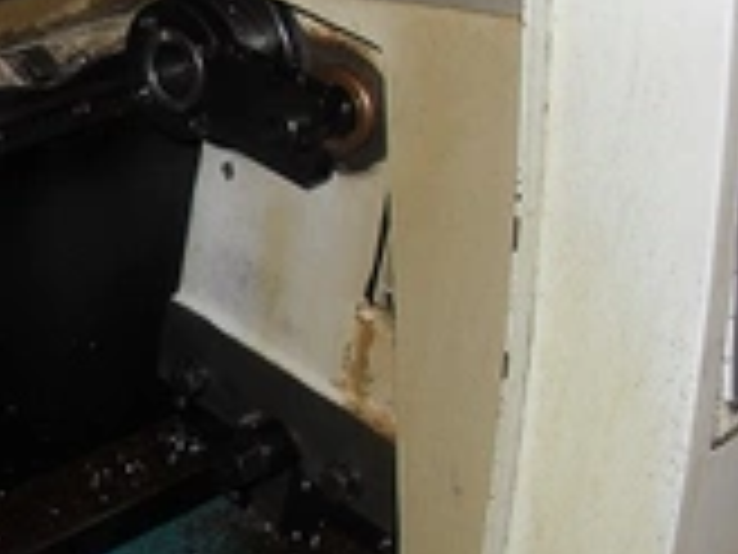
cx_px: -76
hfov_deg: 22.2
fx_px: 1770
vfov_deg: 17.7
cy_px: 126
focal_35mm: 83
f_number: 2.8
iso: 100
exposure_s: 1/45
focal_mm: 6.3
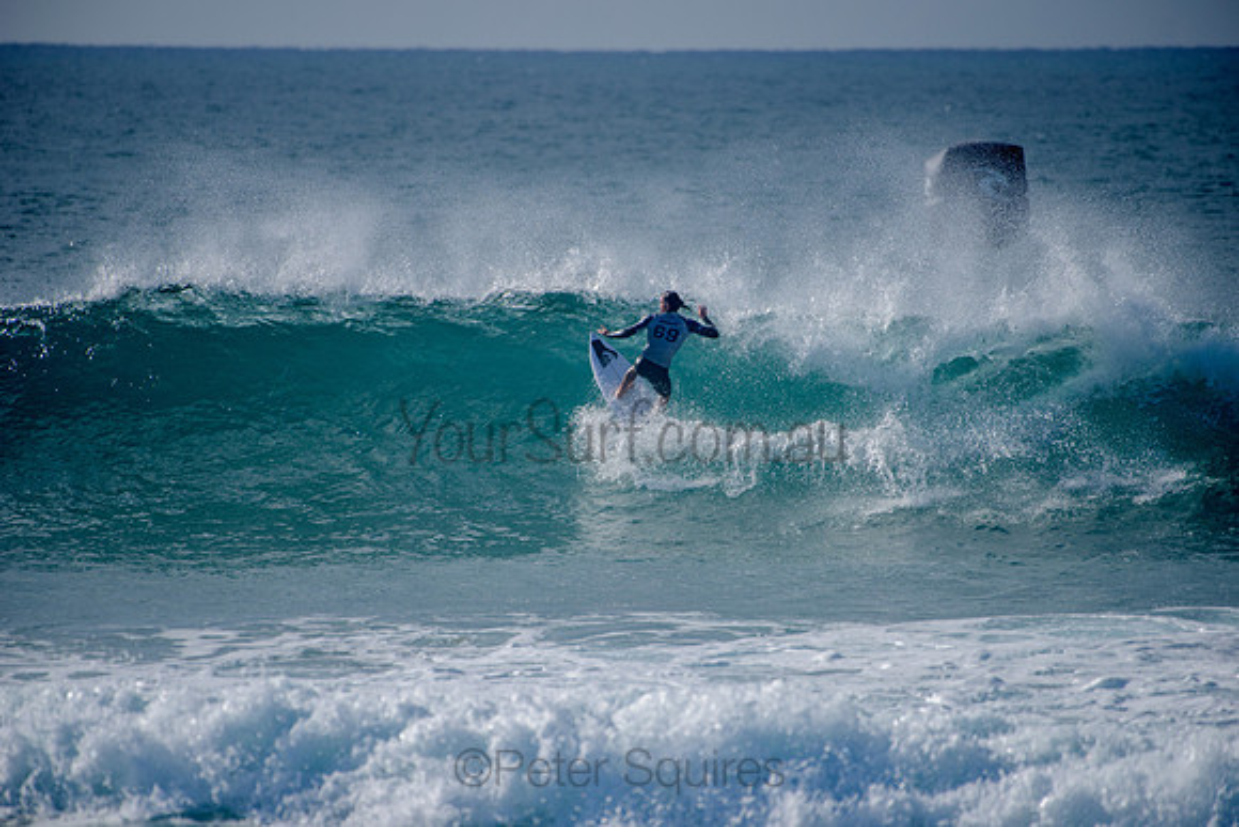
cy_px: 414
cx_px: 620
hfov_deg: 4.1
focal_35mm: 507
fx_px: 17459
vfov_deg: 2.7
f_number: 5.6
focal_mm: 500
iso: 160
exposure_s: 1/2000
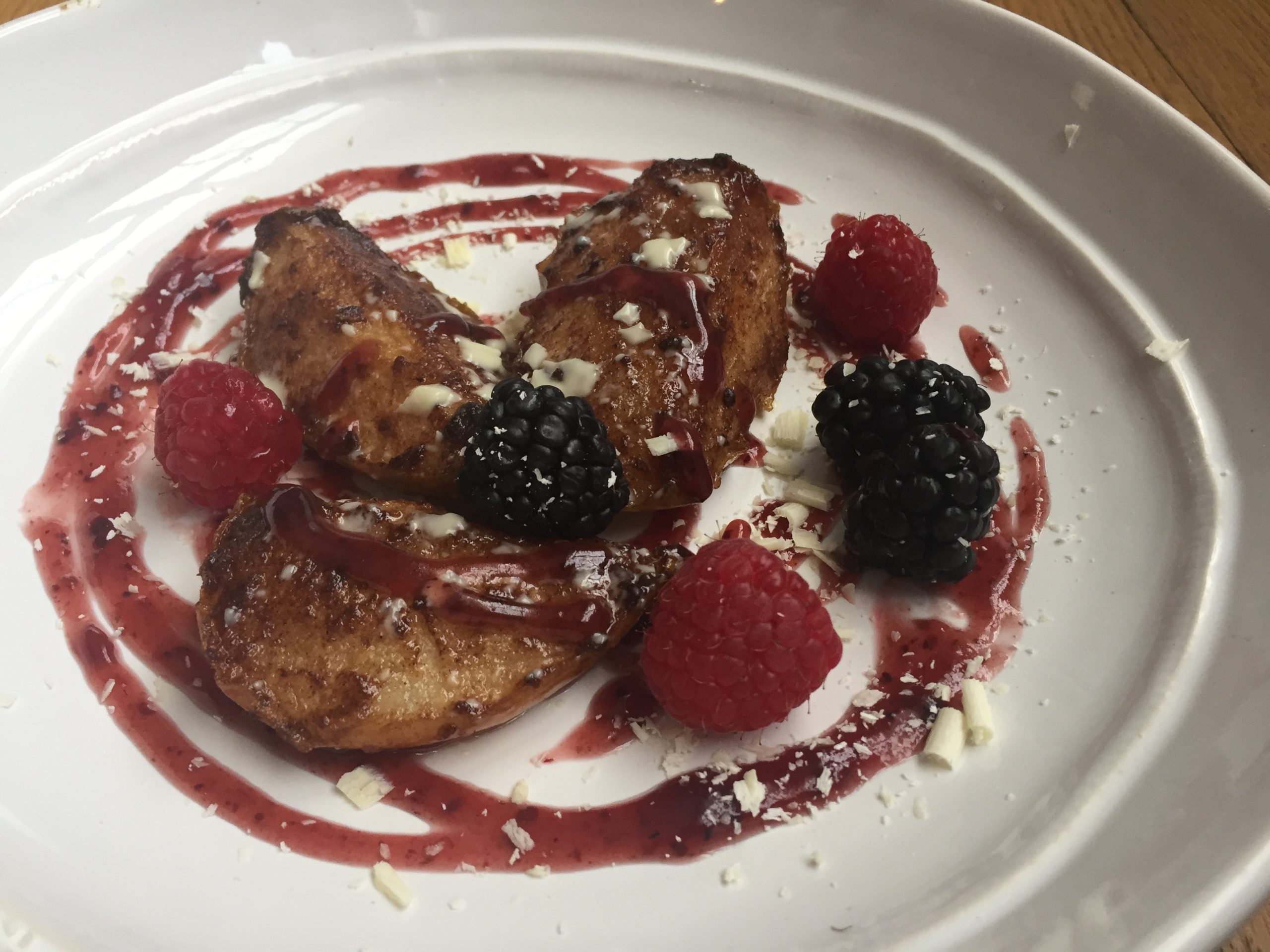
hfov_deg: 61.7
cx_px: 635
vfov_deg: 48.2
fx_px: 1064
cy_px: 476
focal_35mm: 29
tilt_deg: -47.0
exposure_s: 1/30
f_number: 2.2
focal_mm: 4.15
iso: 40
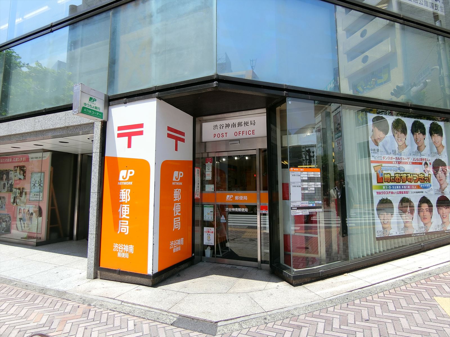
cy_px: 168
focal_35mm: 19
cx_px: 225
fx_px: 247
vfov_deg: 68.7
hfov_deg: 84.7
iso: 80
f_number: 2.7
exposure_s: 1/800
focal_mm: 4.06
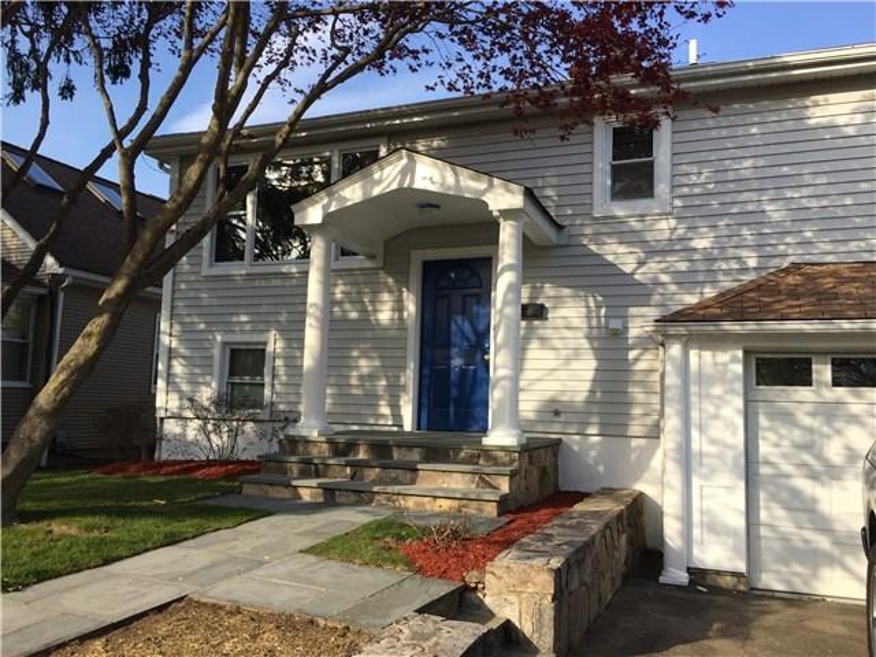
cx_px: 438
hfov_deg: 61.7
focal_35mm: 29
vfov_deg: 48.2
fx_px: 734
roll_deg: -1.3
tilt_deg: +6.6
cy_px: 328
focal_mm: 4.15
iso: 32
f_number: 2.2
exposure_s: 1/989
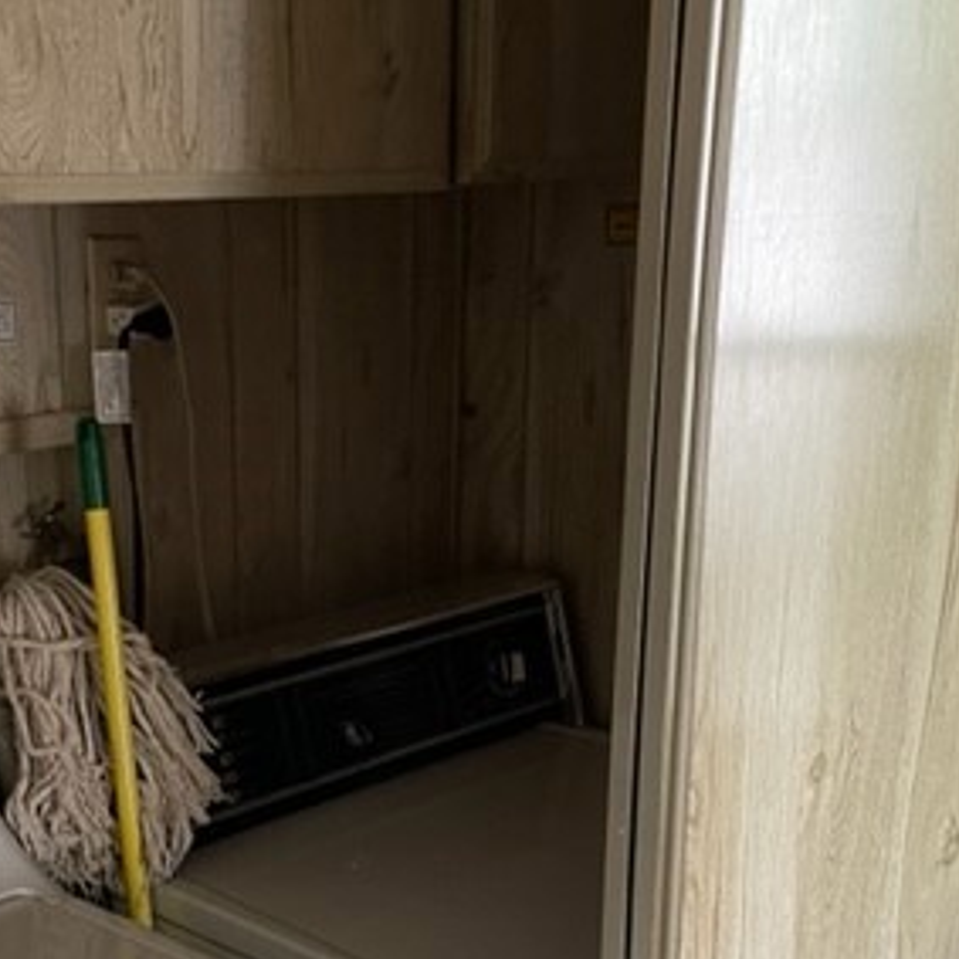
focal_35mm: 52
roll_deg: +0.4
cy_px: 698
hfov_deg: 32.3
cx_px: 271
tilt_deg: -21.3
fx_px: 1630
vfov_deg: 32.3
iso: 320
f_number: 1.6
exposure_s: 1/60
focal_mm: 4.2
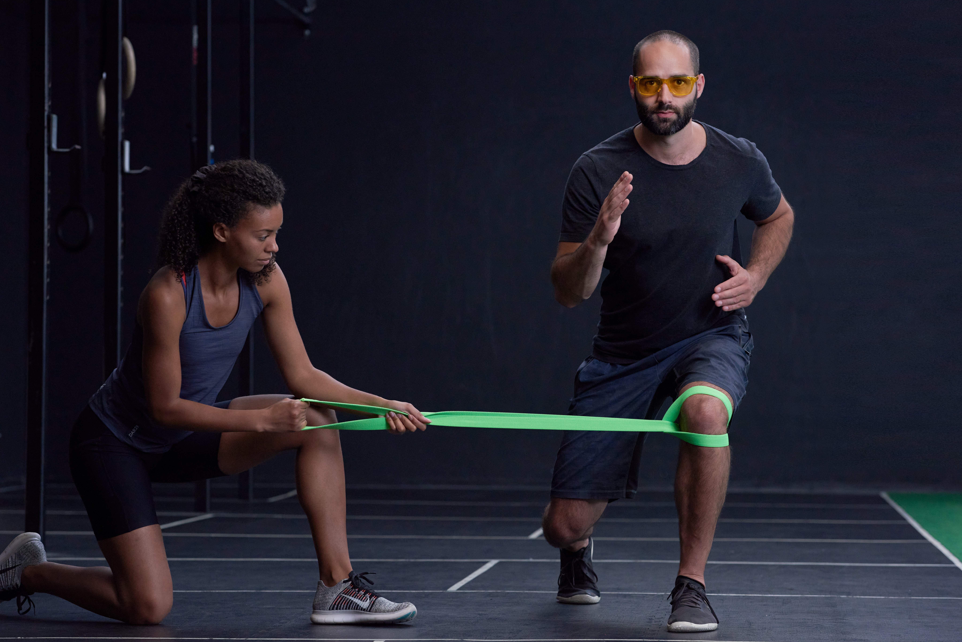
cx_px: 472
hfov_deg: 17.8
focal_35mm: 115
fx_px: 3074
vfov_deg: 11.9
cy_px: 318
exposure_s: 1/125
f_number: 5
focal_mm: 112
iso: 2000
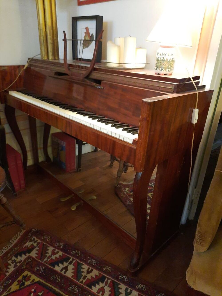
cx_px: 111
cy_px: 148
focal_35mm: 25
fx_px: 214
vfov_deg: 69.4
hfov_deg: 54.9
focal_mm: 4.6
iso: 1250
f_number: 2
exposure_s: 1/20
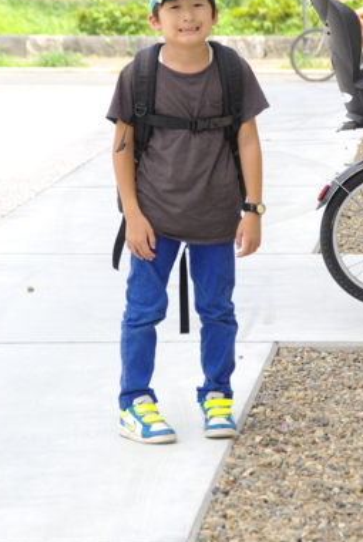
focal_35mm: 202
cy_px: 220
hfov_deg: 6.8
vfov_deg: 10.2
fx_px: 3047
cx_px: 200
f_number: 8
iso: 1600
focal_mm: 103
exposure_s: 1/500
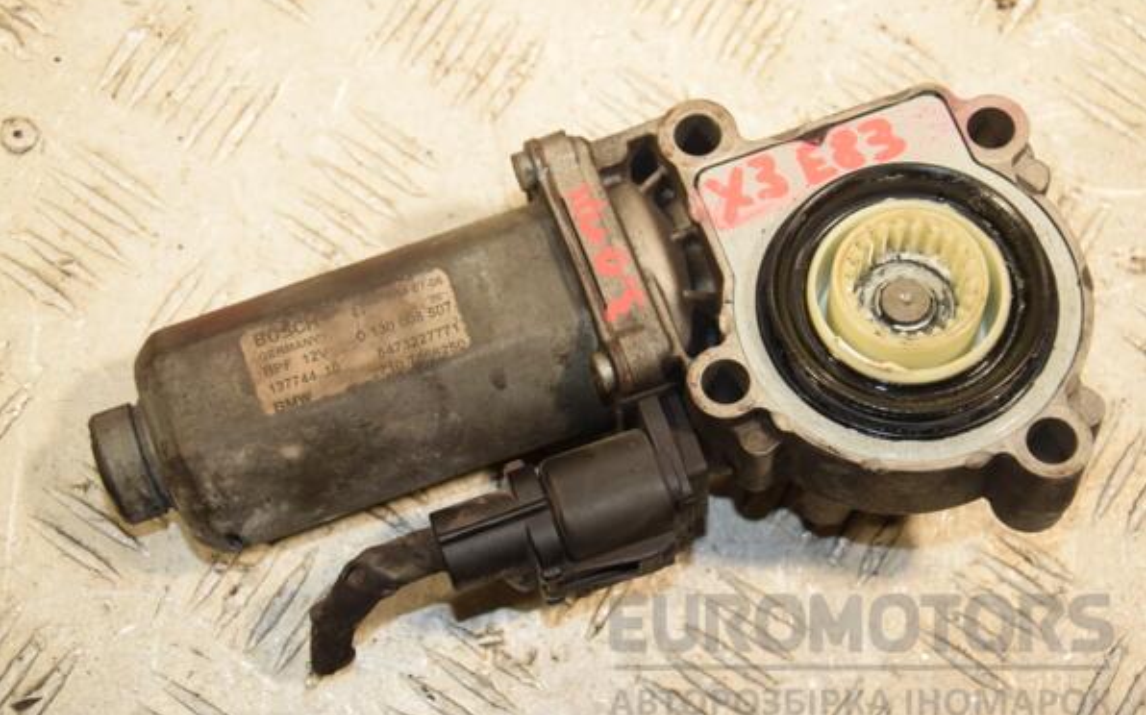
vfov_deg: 16.9
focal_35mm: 77
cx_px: 573
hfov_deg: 26.8
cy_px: 367
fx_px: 2404
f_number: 6.3
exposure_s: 1/200
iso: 800
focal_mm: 50
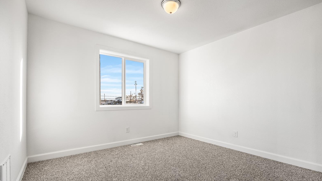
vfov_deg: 63.8
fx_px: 145
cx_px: 162
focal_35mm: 17
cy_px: 100
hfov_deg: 95.9
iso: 200
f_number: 8
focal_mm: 16
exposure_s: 1/320
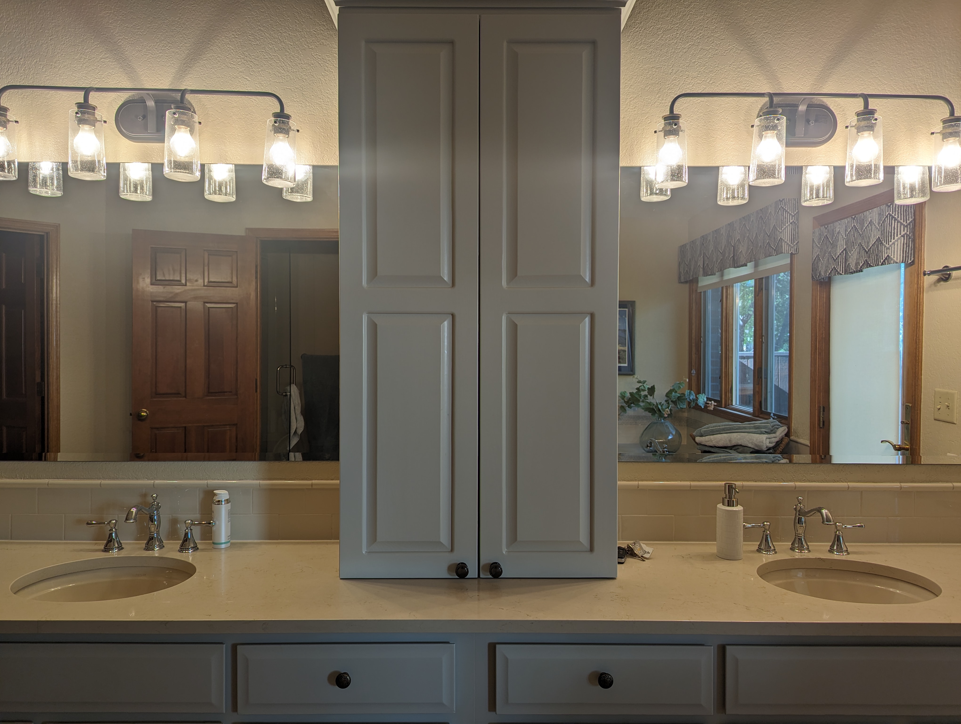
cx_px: 480
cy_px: 362
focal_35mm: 24
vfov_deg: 56.9
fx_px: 667
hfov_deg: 71.5
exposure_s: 1/120
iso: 34
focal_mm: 6.81
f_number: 1.85
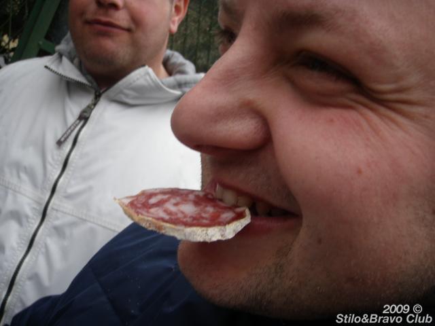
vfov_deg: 37.7
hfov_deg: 49.0
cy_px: 163
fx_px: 478
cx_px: 218
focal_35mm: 38
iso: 50
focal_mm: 6.7
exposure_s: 1/100
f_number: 3.5
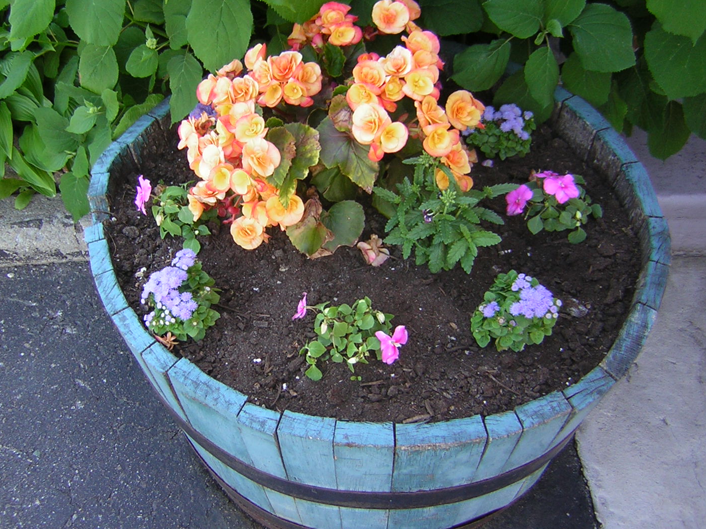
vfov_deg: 35.1
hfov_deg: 45.8
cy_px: 257
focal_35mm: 41
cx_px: 334
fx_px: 836
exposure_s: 1/51.3
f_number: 2.6
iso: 50
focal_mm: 4.7
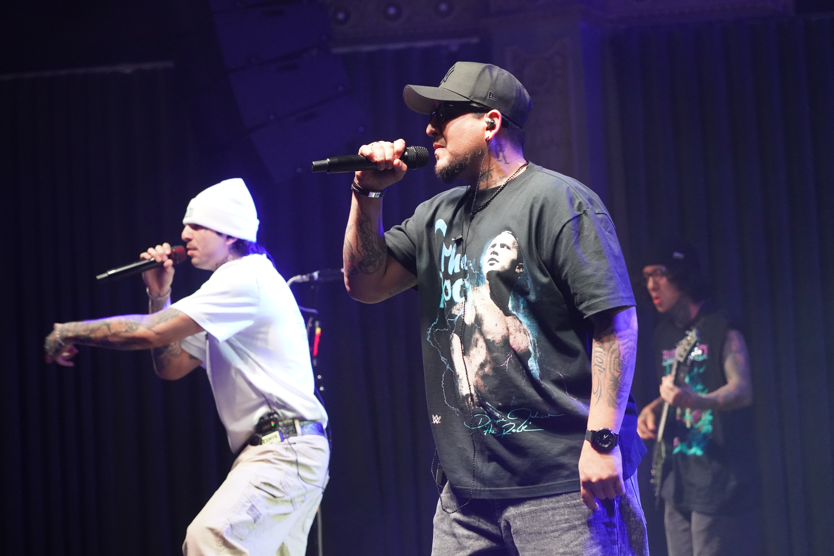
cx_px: 417
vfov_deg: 13.0
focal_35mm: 105
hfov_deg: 19.5
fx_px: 2432
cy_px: 278
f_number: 4
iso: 8000
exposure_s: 1/160
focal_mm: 105
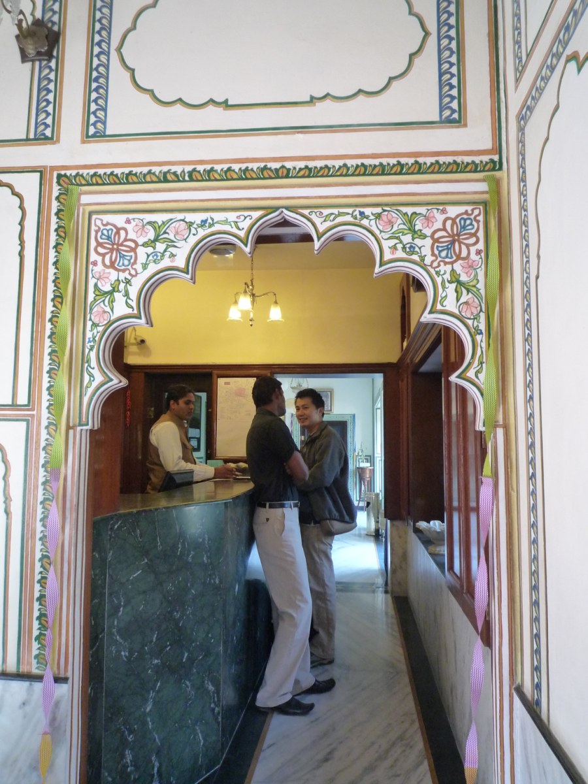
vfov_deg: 69.4
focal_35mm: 25
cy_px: 392
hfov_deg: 54.9
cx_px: 294
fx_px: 566
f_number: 2.8
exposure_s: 1/25
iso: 400
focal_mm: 4.4
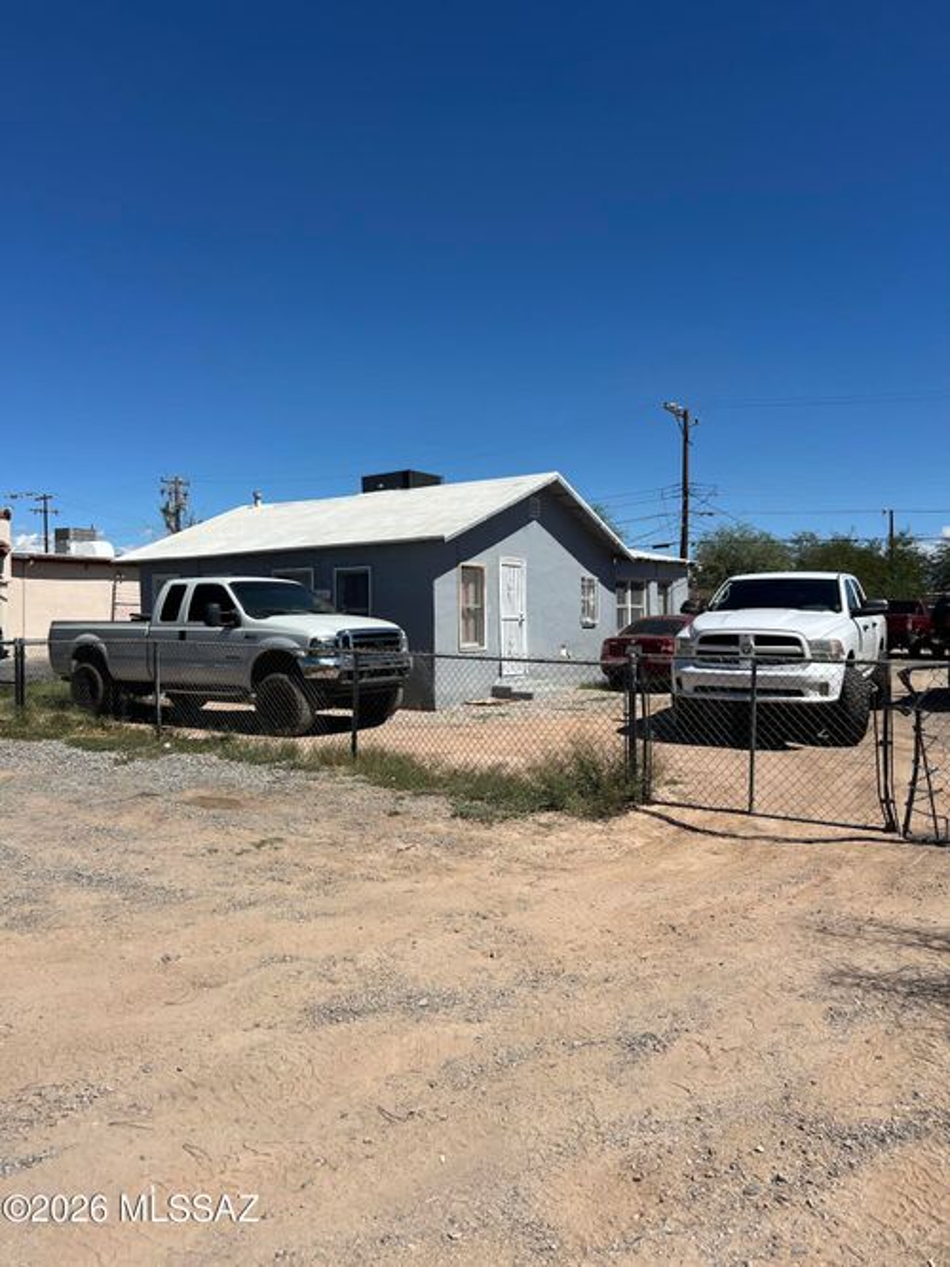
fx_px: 952
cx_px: 475
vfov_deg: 67.3
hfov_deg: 53.0
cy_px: 634
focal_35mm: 26
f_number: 1.5
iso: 50
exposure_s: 1/6993
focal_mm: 5.7
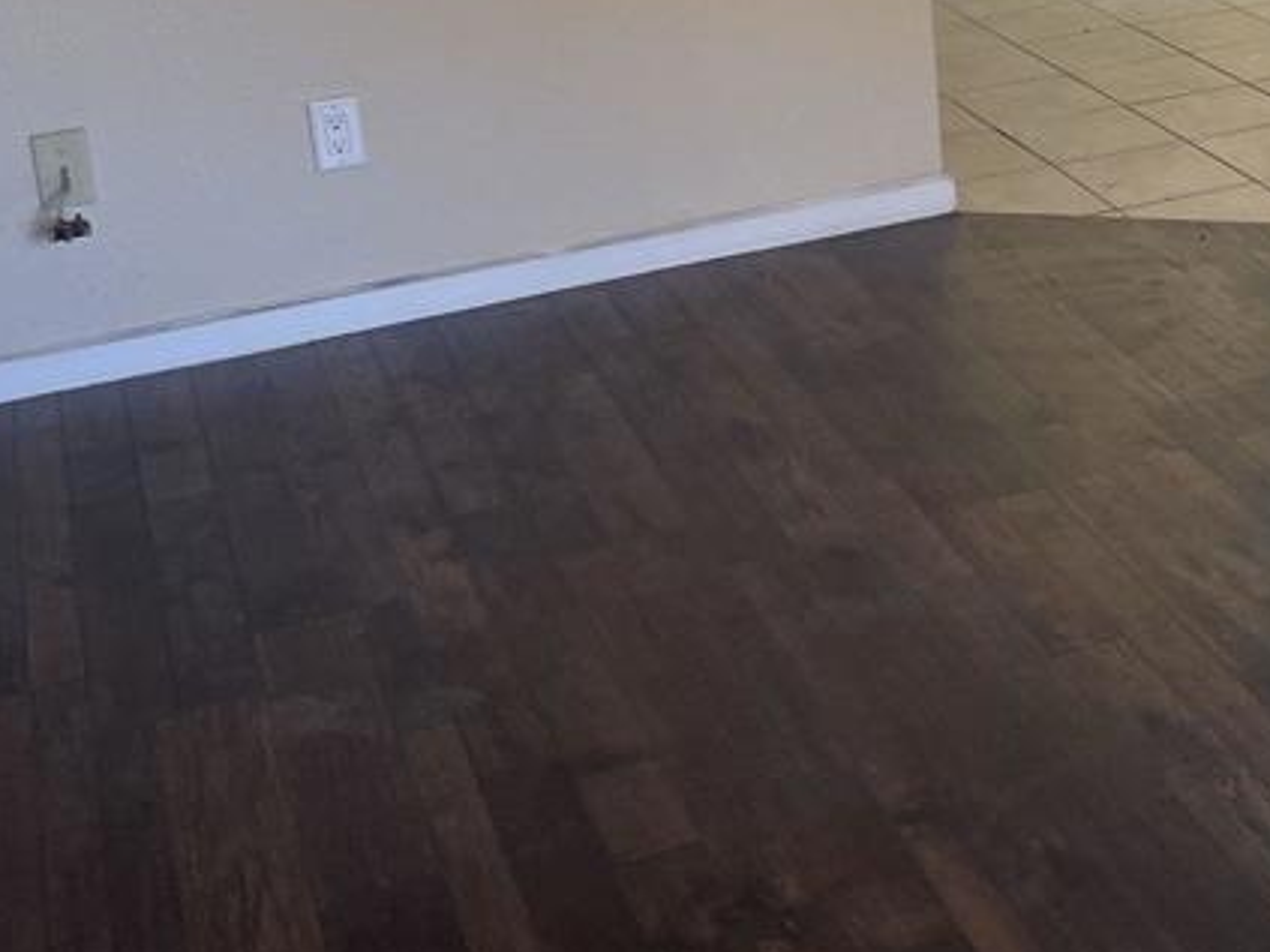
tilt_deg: -15.5
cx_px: 1165
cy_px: 57
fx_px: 2311
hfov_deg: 29.4
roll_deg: +2.0
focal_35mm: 63
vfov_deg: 22.6
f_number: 1.6
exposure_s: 1/121
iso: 125
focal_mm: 4.2
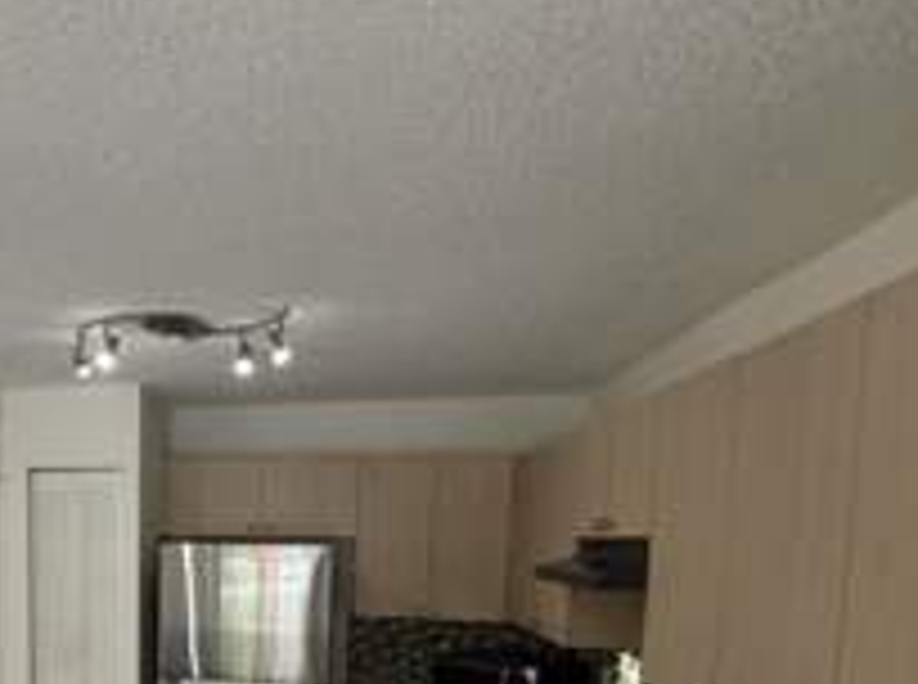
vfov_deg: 39.4
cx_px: 104
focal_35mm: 33
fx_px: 873
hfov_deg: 49.8
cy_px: 628
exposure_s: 1/60
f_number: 2.2
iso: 250
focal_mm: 2.22
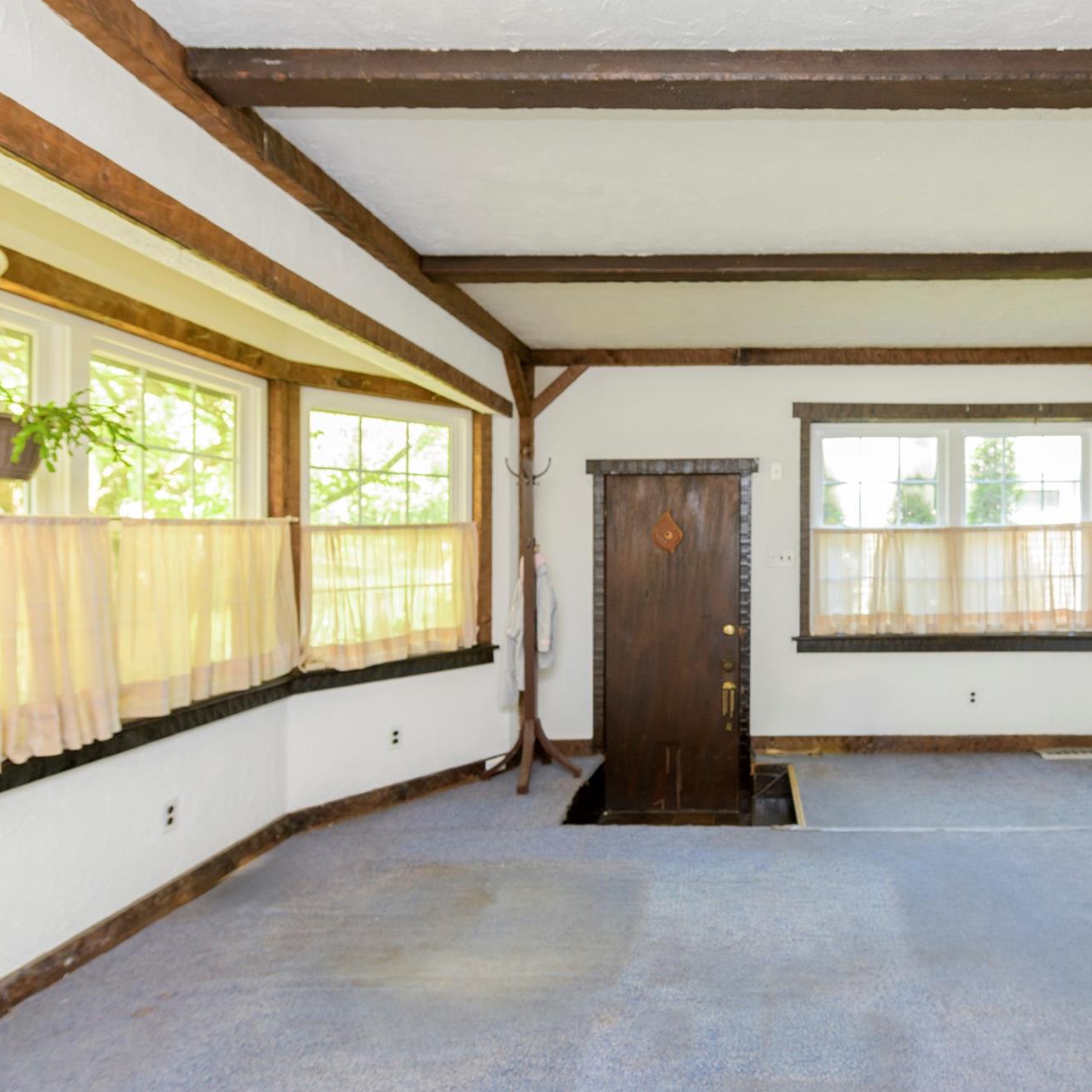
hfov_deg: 73.3
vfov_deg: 74.8
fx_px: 714
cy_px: 561
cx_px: 694
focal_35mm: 20
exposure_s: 1/15
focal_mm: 15
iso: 250
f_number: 4.5
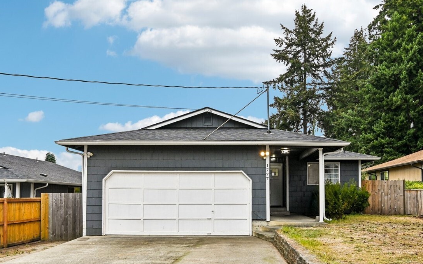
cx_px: 229
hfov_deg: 55.3
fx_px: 403
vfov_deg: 36.0
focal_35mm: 35
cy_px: 172
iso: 400
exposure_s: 1/320
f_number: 8
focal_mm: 22
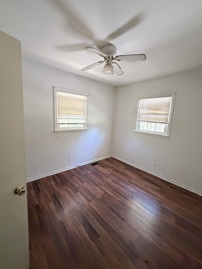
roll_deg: -3.5
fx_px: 109
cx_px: 101
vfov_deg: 102.1
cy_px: 134
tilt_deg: -10.0
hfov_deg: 85.7
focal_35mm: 14
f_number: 2.2
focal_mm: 2.22
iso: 1000
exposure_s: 1/60
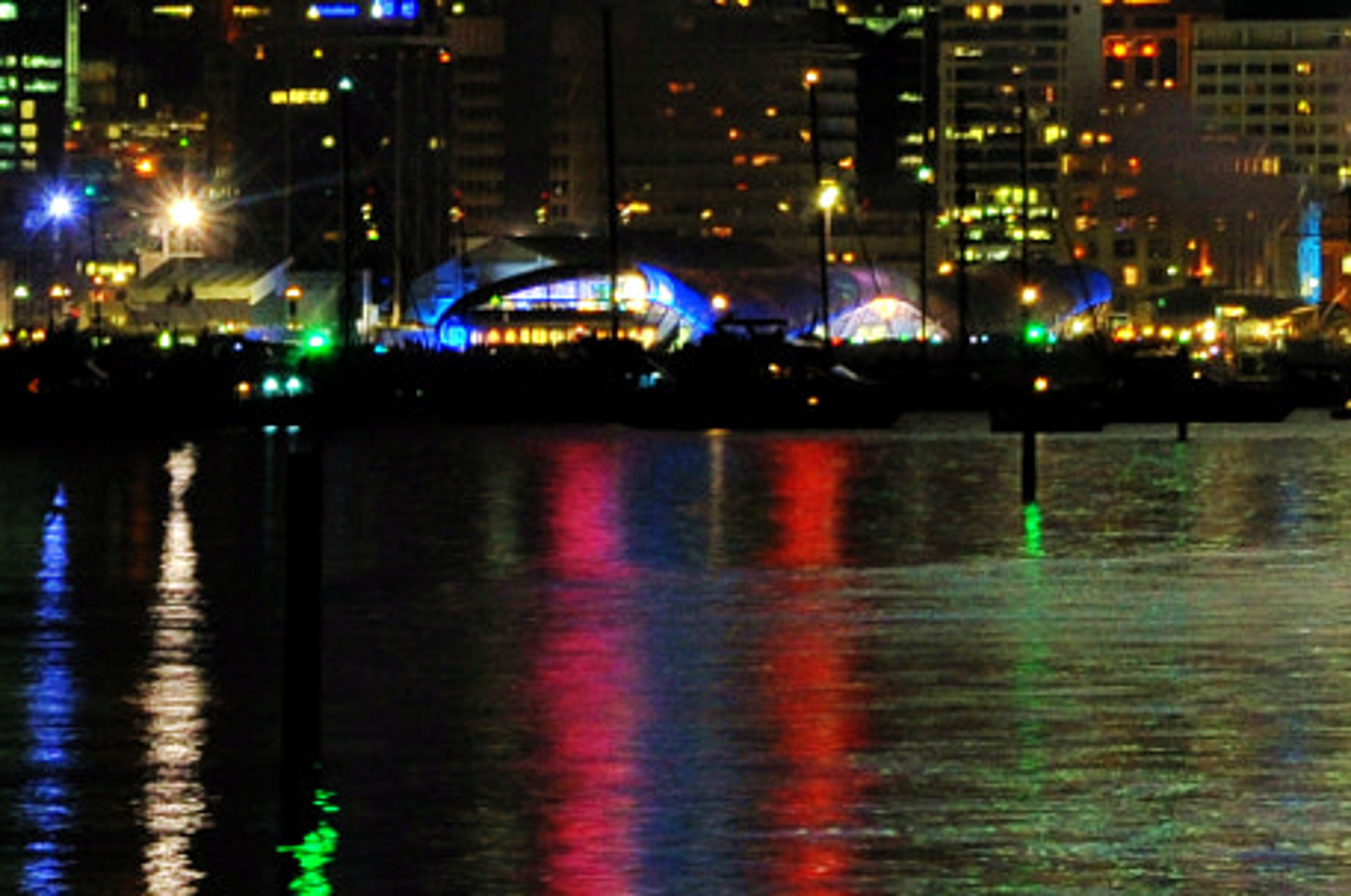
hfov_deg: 4.6
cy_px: -1097
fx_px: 16633
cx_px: 2309
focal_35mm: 444
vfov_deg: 3.1
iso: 400
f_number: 13
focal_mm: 66
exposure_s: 3
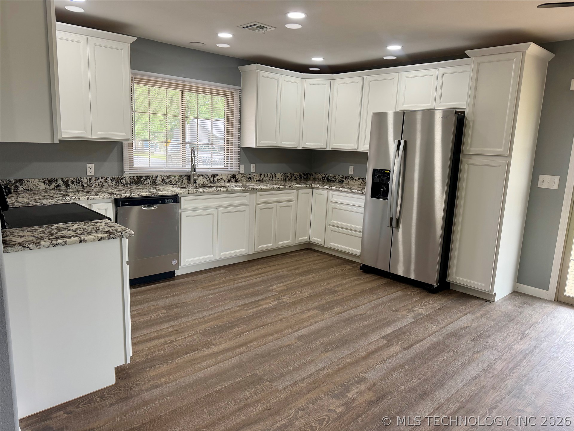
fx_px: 398
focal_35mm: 24
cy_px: 216
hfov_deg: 71.6
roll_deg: -1.3
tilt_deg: -10.5
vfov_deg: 56.8
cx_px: 287
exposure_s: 1/211
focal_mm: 6.76
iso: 125
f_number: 1.78
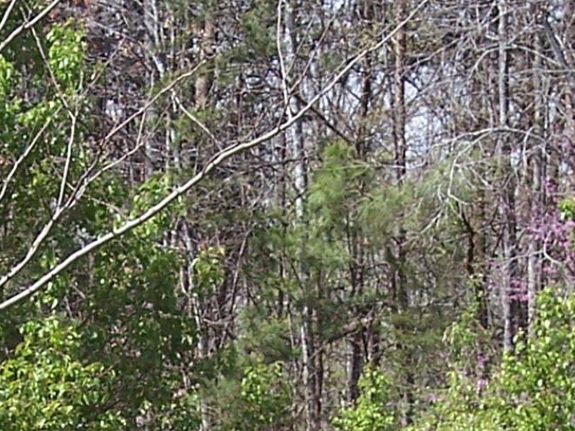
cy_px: 388
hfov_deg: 11.0
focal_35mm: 179
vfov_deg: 8.3
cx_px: 162
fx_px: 2972
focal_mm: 8
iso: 100
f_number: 3.4
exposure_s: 1/750
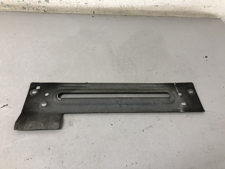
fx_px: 182
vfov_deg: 49.7
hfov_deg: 63.4
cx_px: 112
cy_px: 84
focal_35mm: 28
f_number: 1.8
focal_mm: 4
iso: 32
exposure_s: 1/25
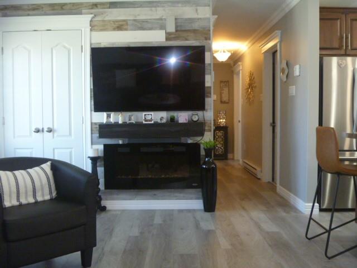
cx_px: 178
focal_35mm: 35
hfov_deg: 52.6
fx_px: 361
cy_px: 134
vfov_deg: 40.7
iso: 400
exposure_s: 1/30
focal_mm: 6.3
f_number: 3.5
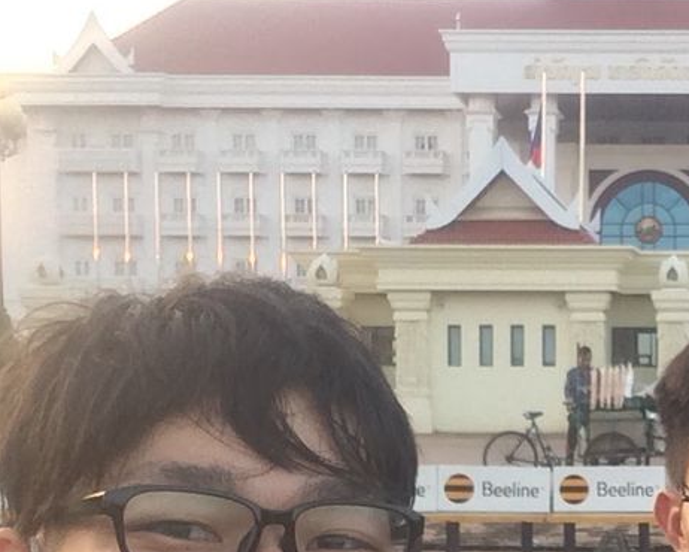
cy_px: 461
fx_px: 1367
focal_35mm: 67
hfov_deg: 26.3
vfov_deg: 22.4
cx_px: 737
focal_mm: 2.15
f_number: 2.4
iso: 80
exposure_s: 1/120
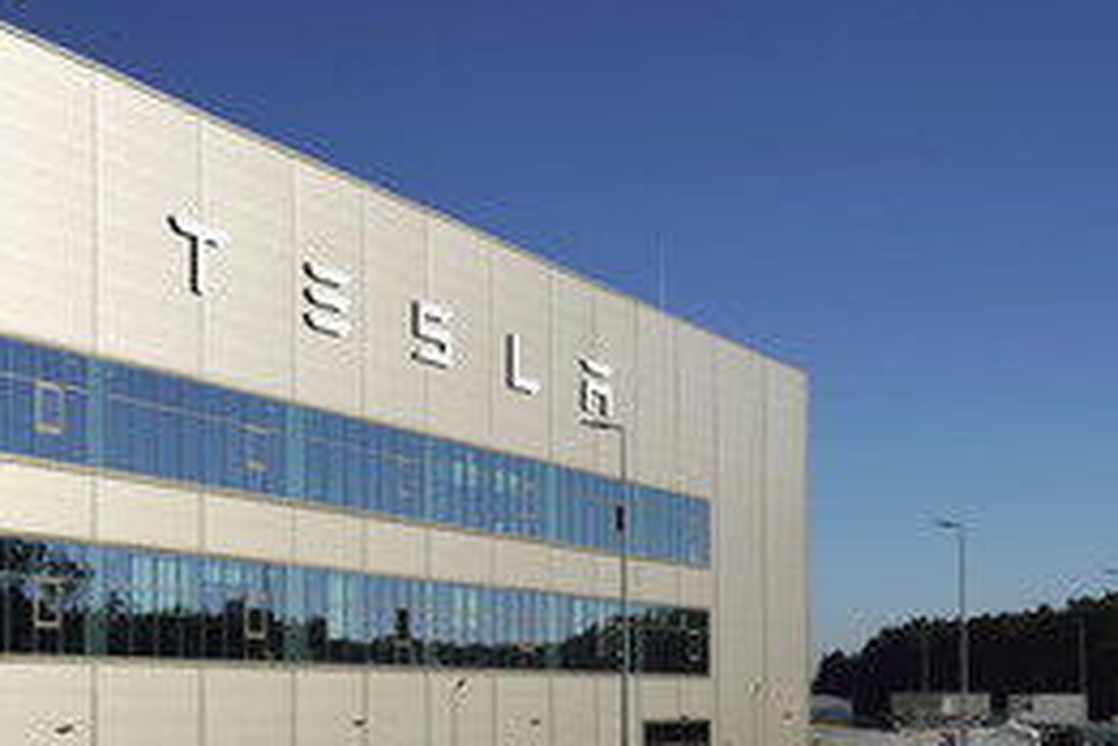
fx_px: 1770
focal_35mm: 57
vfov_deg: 23.3
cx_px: 512
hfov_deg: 35.0
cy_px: 635
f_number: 8
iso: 100
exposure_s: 1/800
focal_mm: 33
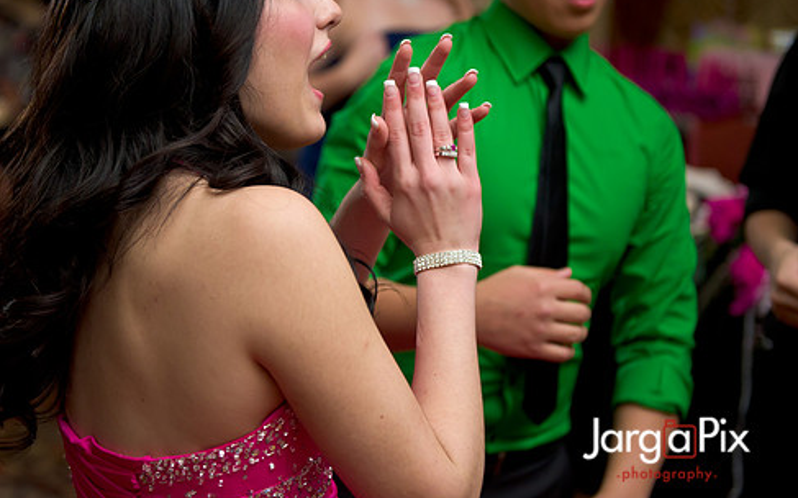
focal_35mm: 68
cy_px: 188
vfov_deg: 19.1
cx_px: 331
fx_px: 1478
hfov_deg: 30.2
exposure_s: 1/125
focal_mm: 56
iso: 1600
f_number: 3.2
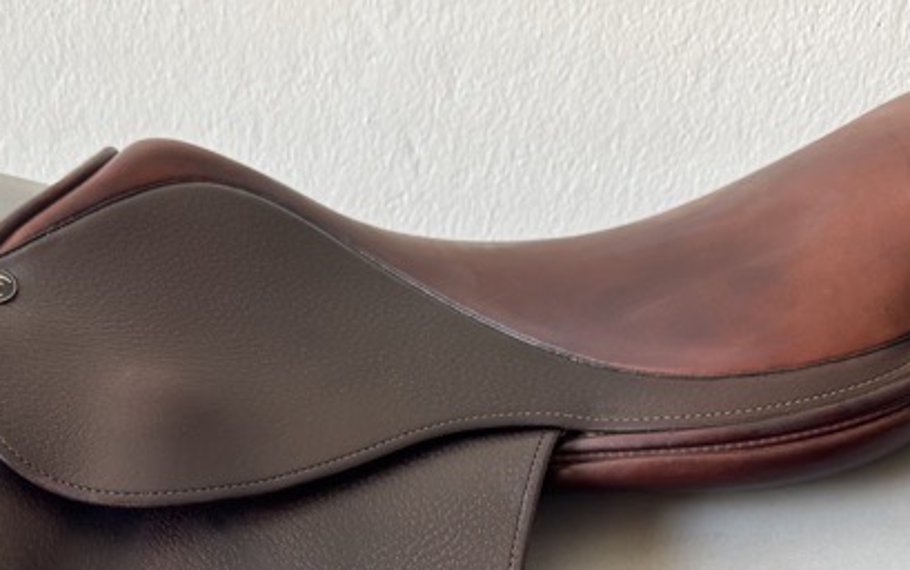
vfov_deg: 21.7
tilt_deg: -20.3
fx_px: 1389
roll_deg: +0.7
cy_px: 656
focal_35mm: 56
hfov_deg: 35.9
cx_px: 311
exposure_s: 1/121
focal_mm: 6.76
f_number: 1.78
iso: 160
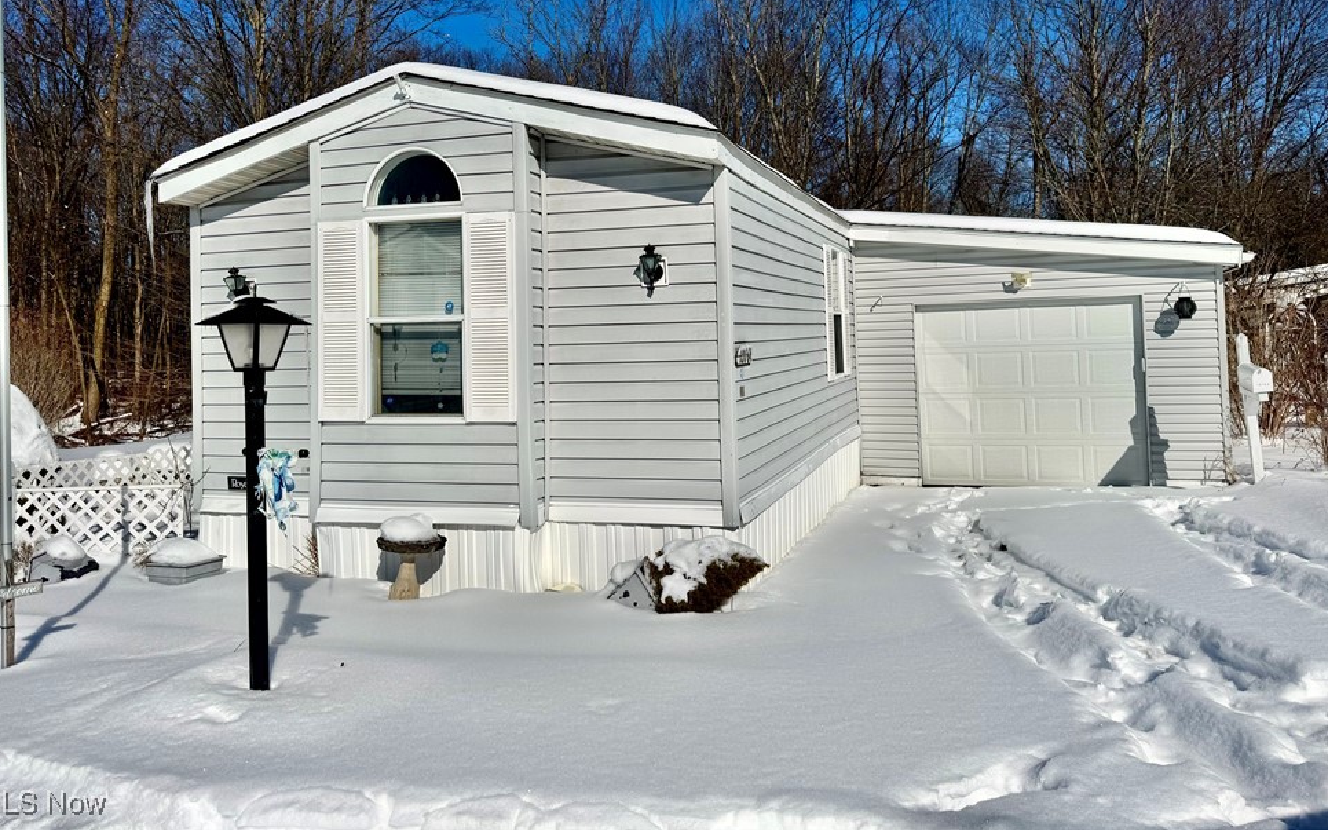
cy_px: 304
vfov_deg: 45.6
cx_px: 673
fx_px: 977
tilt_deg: +1.5
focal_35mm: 27
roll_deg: +1.2
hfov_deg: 68.4
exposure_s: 1/20000
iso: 64
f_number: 1.78
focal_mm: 6.76
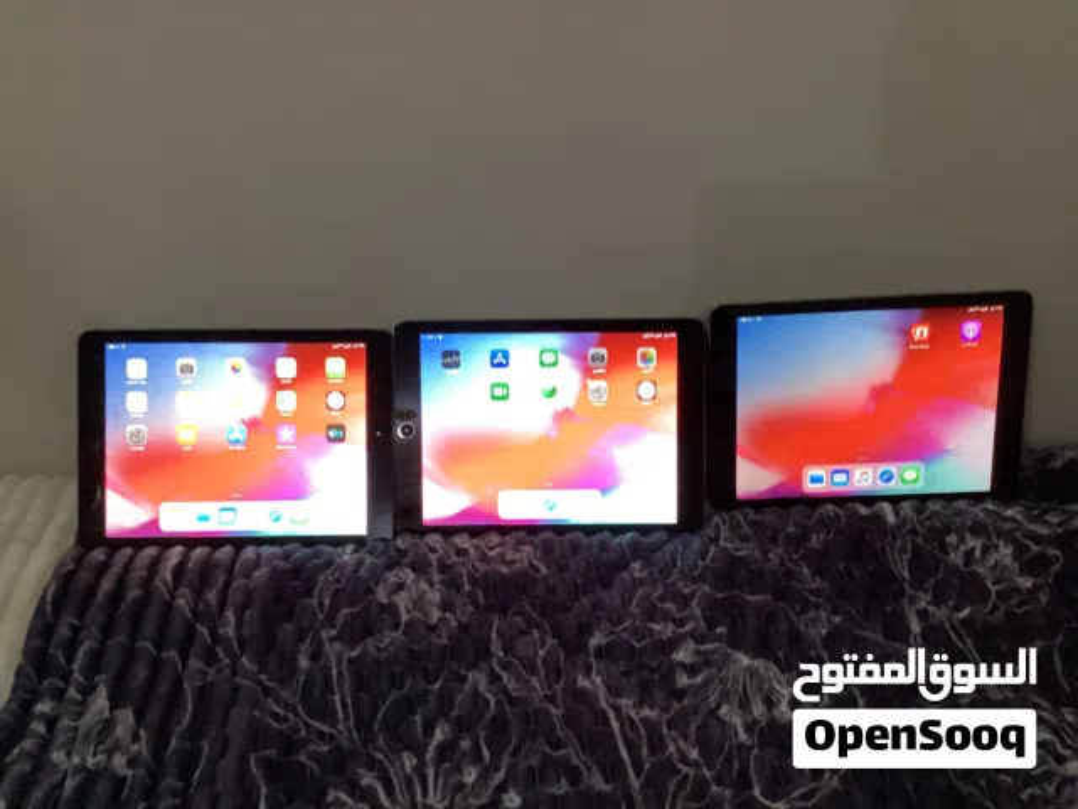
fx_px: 965
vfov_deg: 45.4
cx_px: 539
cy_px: 404
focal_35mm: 31
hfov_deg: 58.4
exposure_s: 1/50
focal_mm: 3.3
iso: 250
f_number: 2.4
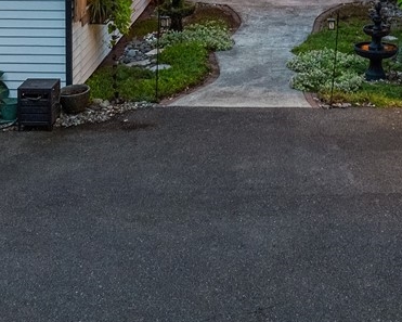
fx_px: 1202
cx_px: 277
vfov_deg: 13.5
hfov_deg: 18.9
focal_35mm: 101
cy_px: -272
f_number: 5
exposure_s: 1/5
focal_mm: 12.29
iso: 400
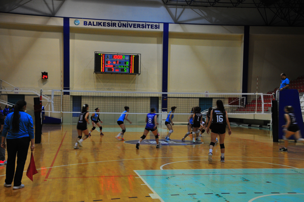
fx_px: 405
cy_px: 101
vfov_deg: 28.0
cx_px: 152
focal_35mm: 48
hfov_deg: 41.2
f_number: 5
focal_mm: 32
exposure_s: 1/30
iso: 720
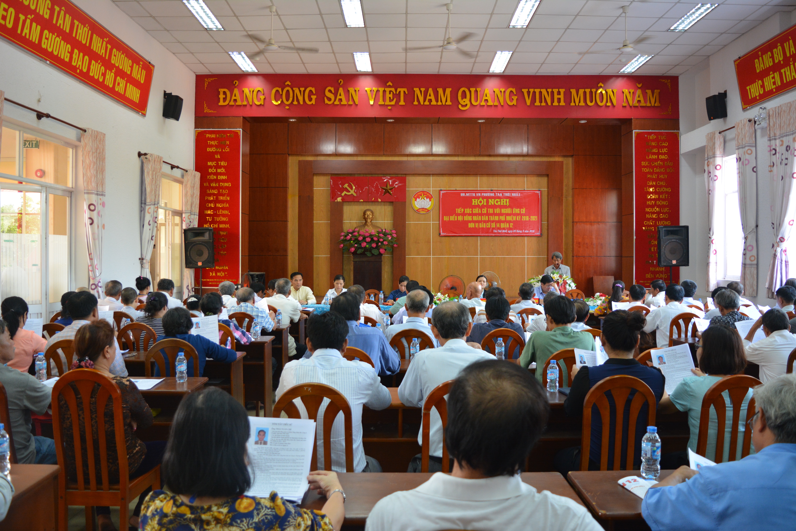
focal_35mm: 32
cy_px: 266
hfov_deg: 59.5
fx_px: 696
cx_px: 398
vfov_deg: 41.7
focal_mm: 21
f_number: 4
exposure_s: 1/60
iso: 720
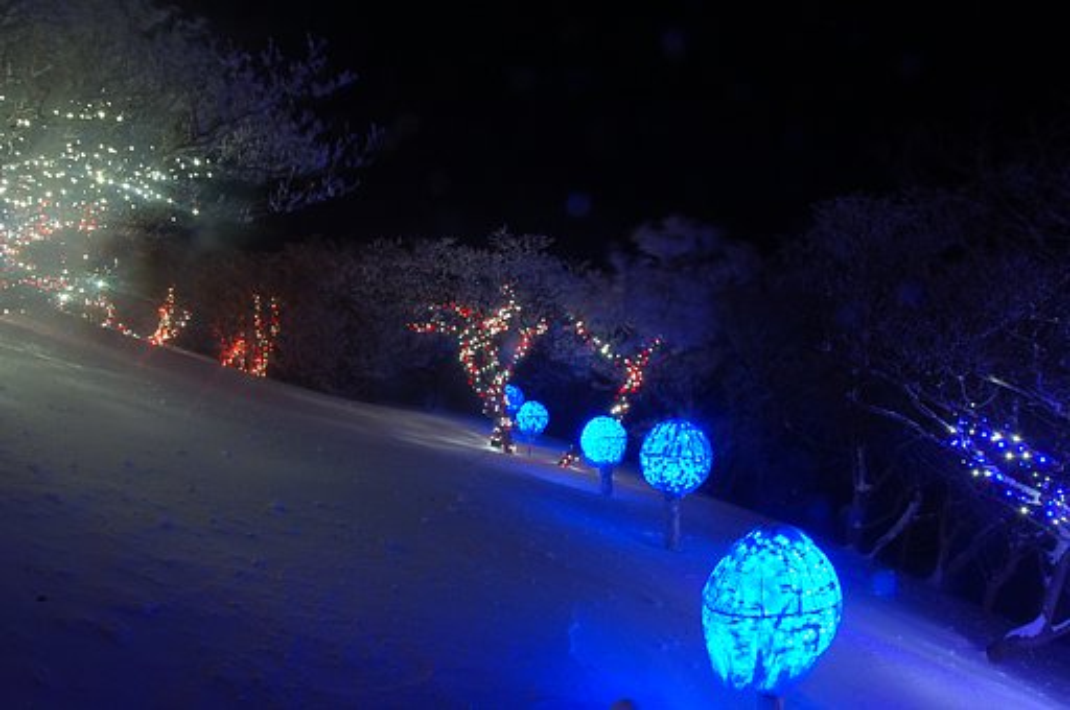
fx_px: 801
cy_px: 355
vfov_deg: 47.8
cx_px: 535
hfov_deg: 67.4
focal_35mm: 27
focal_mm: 18
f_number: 22
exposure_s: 4
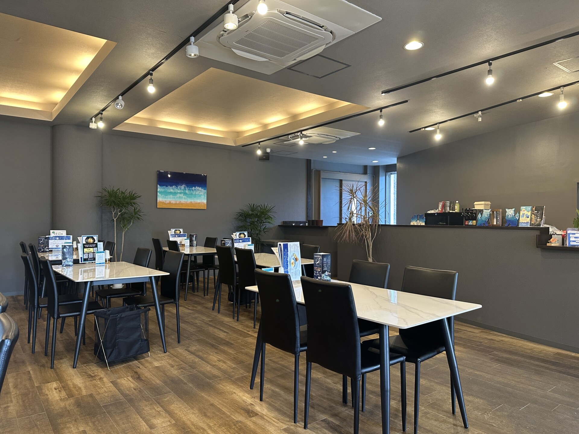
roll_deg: -0.7
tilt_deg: +0.1
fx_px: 401
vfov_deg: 56.8
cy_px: 217
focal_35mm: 24
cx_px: 290
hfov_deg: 71.6
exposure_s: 1/60
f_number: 1.78
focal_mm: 6.86
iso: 200
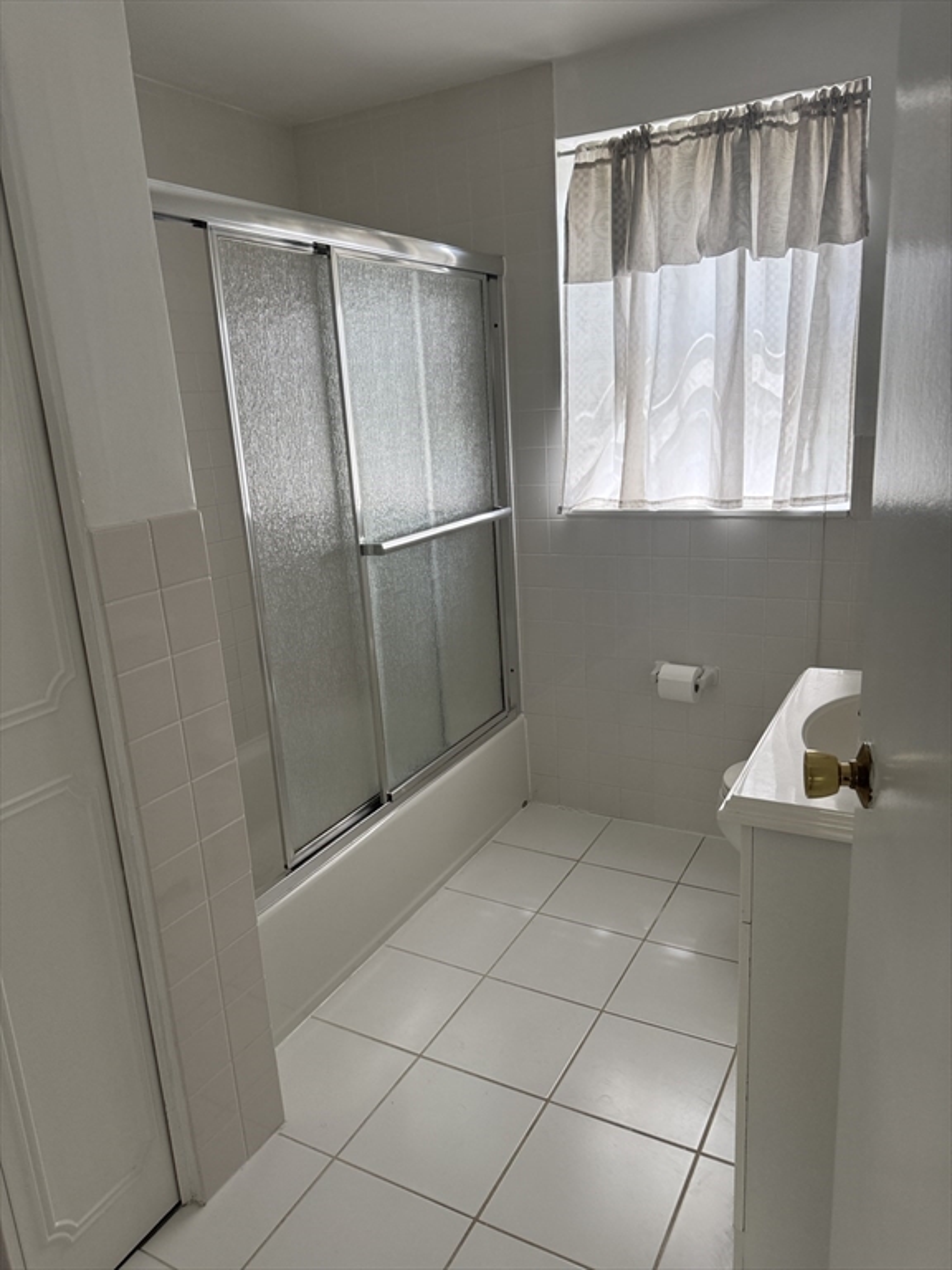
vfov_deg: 71.6
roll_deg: +3.6
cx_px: 476
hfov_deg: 56.8
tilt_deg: -15.4
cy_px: 635
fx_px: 880
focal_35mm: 24
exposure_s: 1/163
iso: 100
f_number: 1.78
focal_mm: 6.76
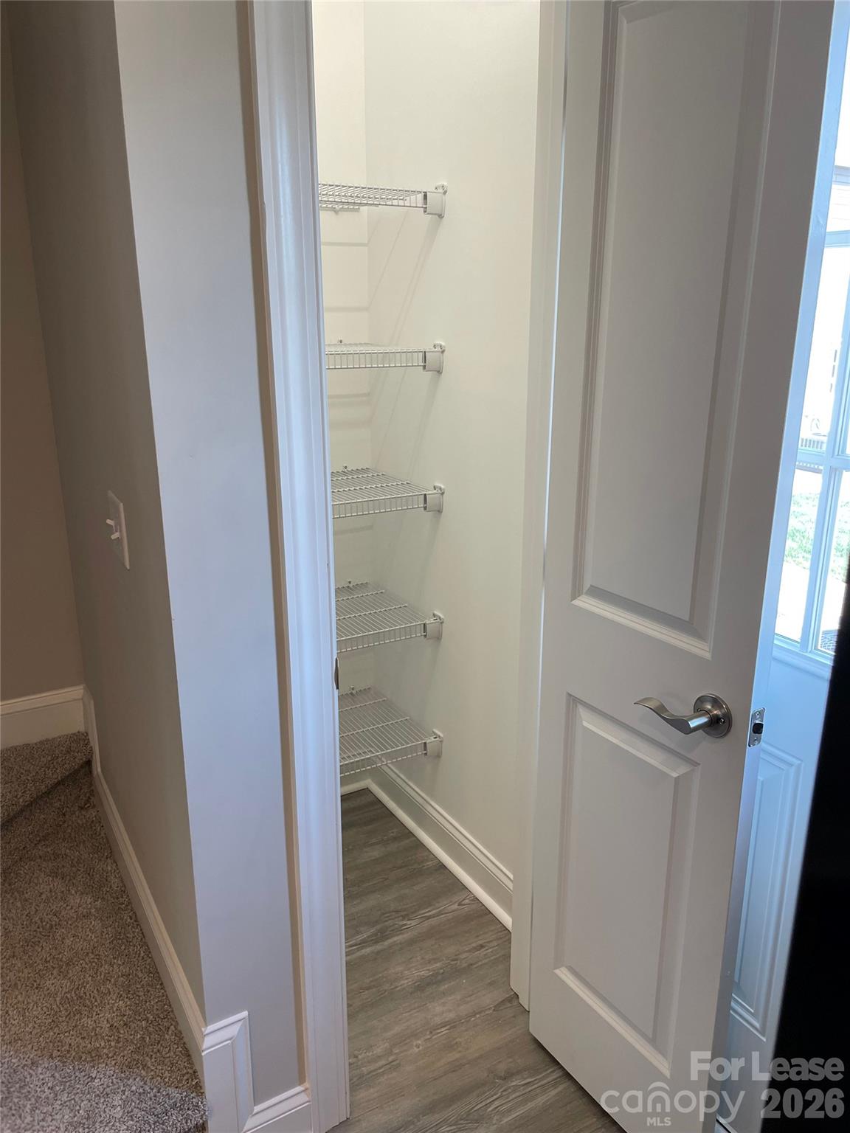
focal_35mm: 26
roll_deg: +1.2
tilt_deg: -15.1
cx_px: 425
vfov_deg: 67.3
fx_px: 851
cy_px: 566
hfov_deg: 53.1
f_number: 1.6
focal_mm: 4.2
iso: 64
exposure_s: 1/120
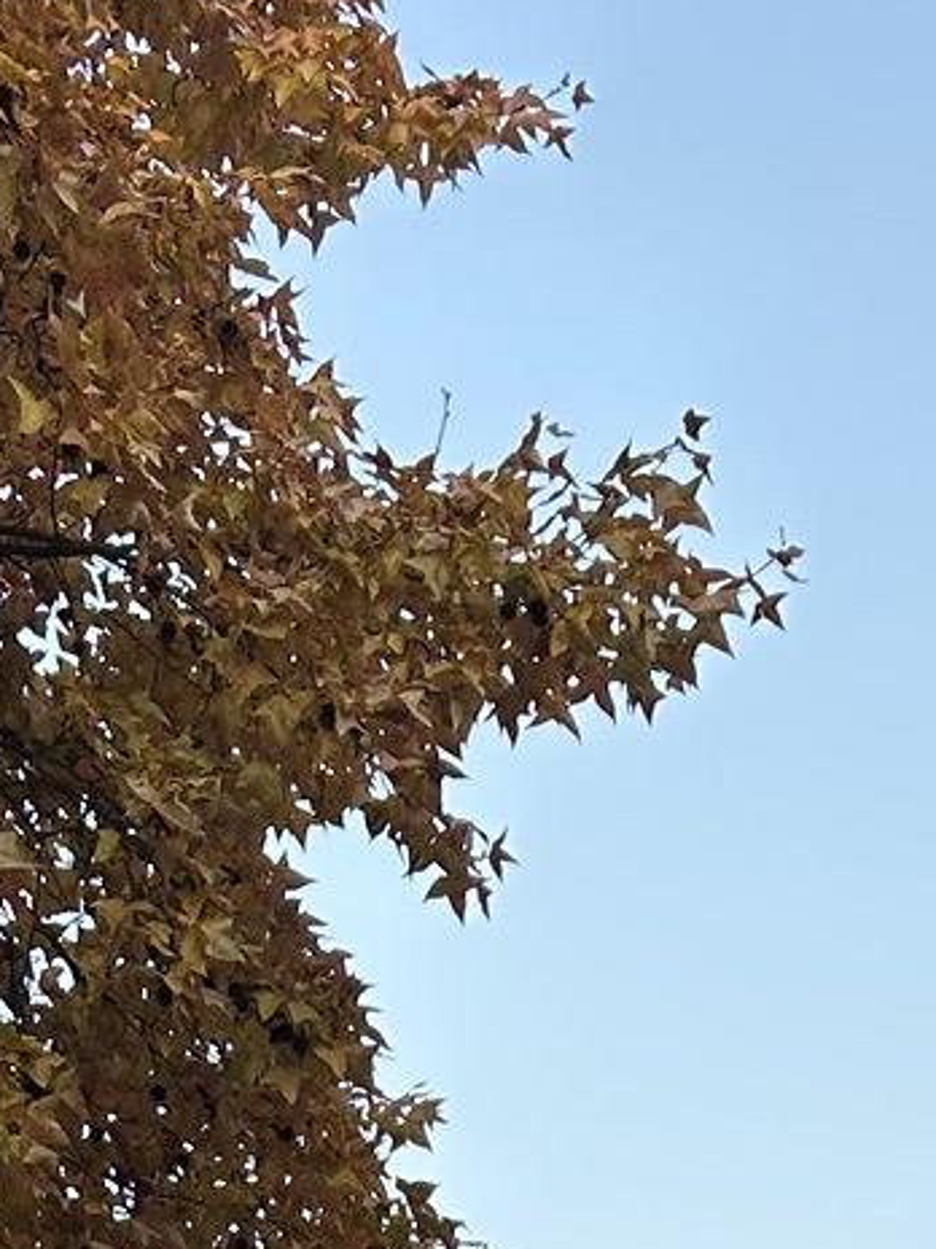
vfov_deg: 14.9
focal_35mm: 112
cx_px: 675
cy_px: 2361
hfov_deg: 13.2
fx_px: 4038
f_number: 1.5
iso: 50
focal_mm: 5.7
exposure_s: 1/419
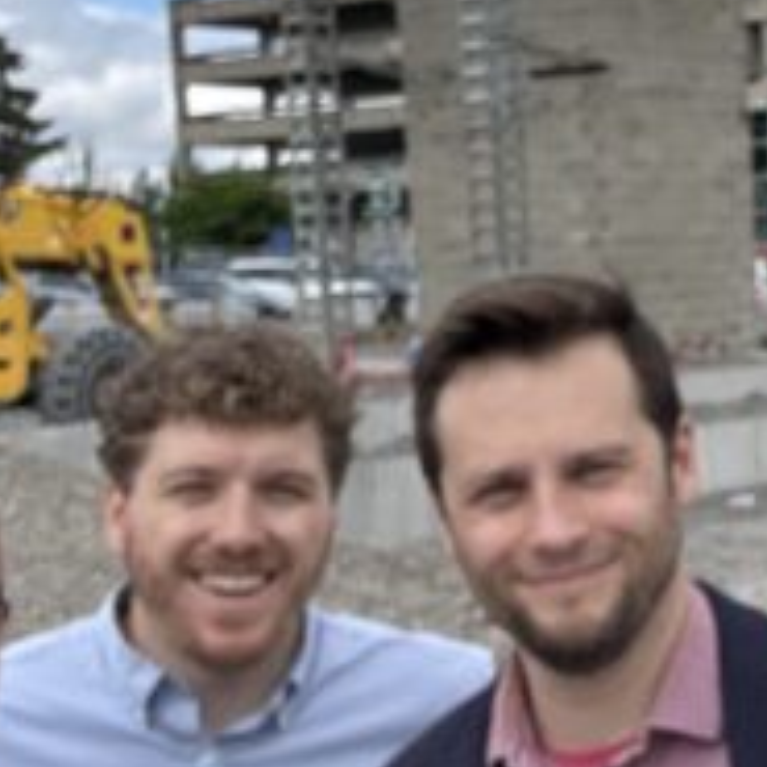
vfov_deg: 19.7
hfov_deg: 18.8
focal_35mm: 88
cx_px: 887
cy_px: 381
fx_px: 2206
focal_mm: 2.69
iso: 25
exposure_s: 1/857
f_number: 1.9
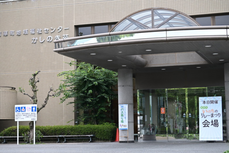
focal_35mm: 75
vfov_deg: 18.2
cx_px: 114
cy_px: 76
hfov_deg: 27.0
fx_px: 477
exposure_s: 1/250
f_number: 5.6
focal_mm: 50
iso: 200
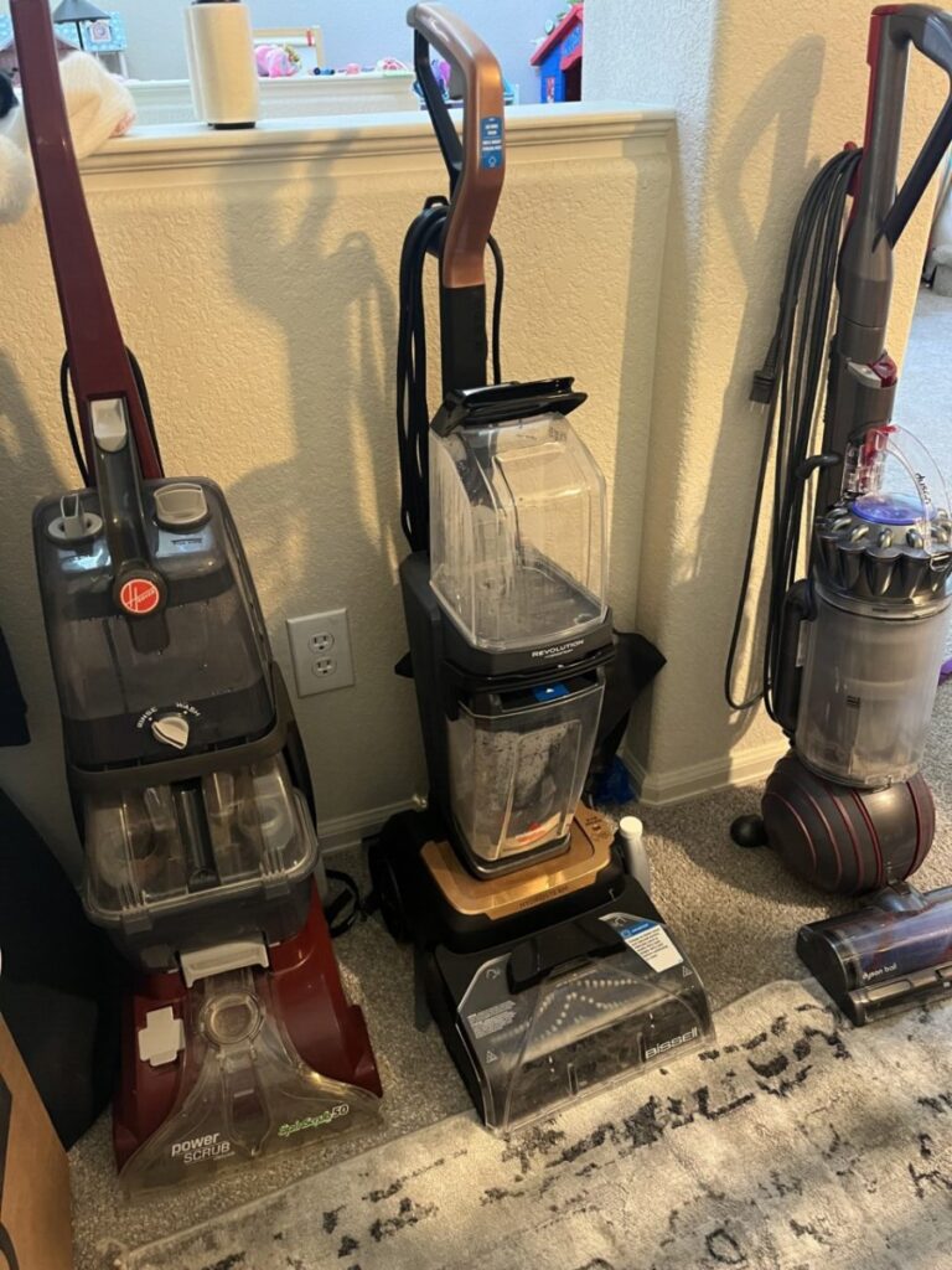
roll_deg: +1.6
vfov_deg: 67.3
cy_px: 635
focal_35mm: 26
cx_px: 476
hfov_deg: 53.1
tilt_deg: -30.9
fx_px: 953
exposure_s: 1/30
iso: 500
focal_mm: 5.1
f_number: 1.6
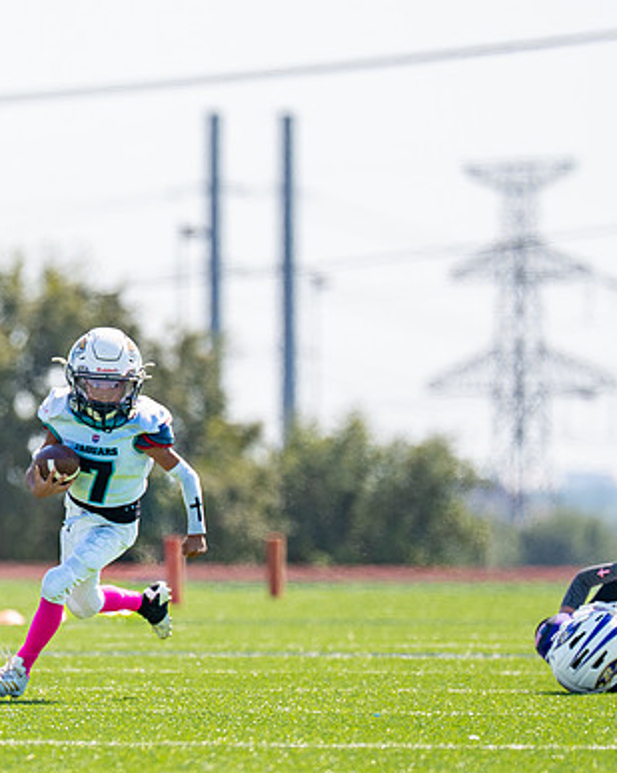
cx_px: 49
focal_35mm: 513
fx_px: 11724
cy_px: 427
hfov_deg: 3.0
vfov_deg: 3.8
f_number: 2.8
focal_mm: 200
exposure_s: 1/1600
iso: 100
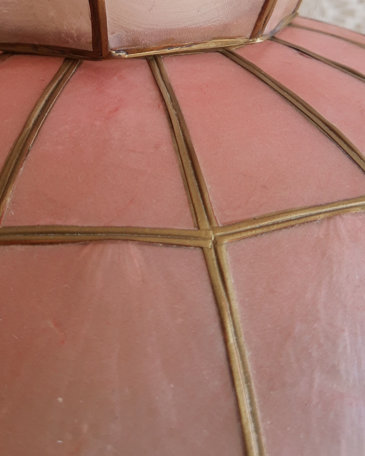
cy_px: 15
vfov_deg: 34.4
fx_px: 675
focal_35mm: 50
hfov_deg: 29.9
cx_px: 111
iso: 50
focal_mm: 3.95
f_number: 1.8
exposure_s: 1/50
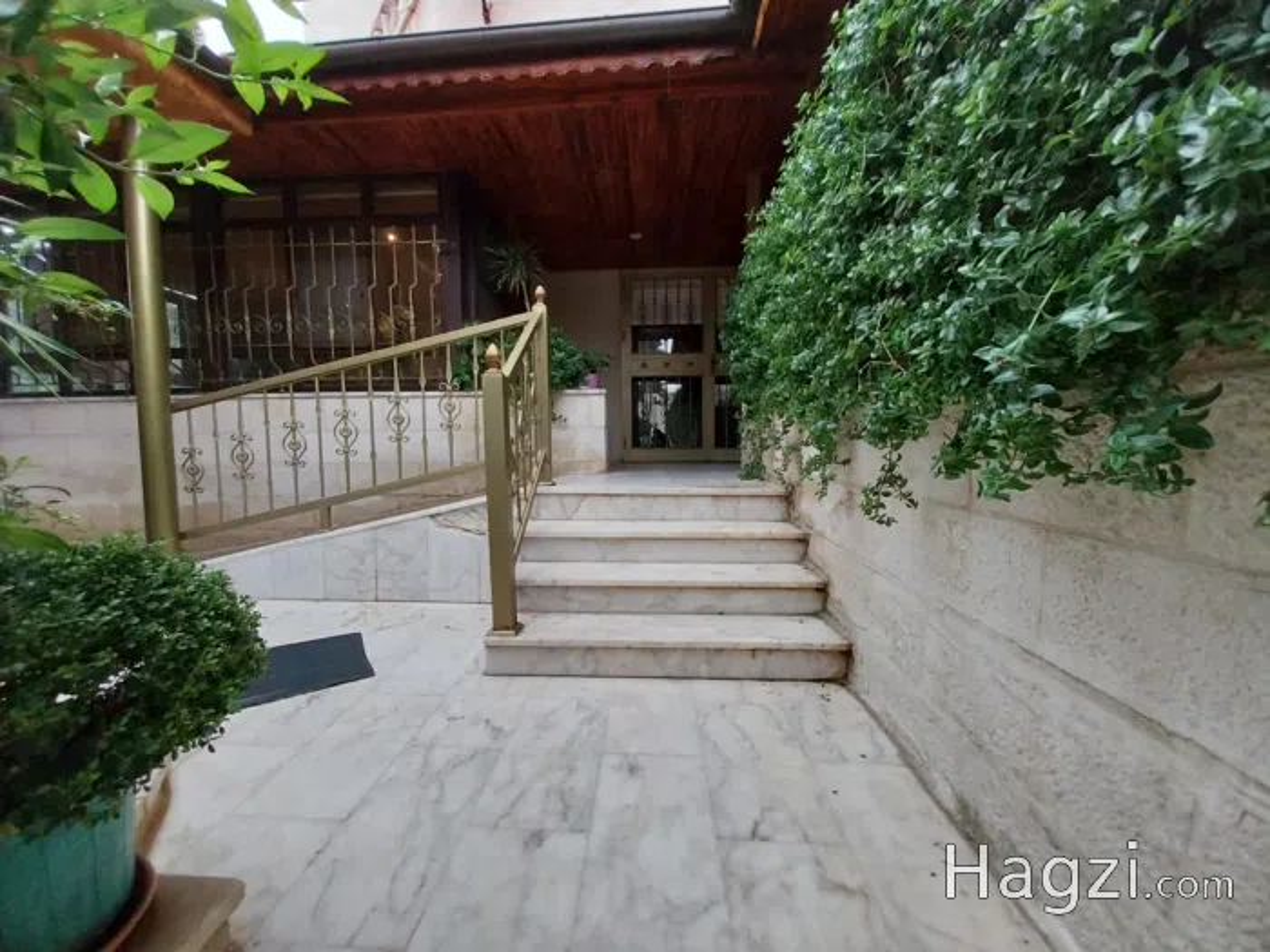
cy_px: 476
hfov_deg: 106.2
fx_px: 477
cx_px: 635
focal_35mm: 13
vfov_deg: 89.9
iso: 80
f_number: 2.2
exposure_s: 1/50
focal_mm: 1.3
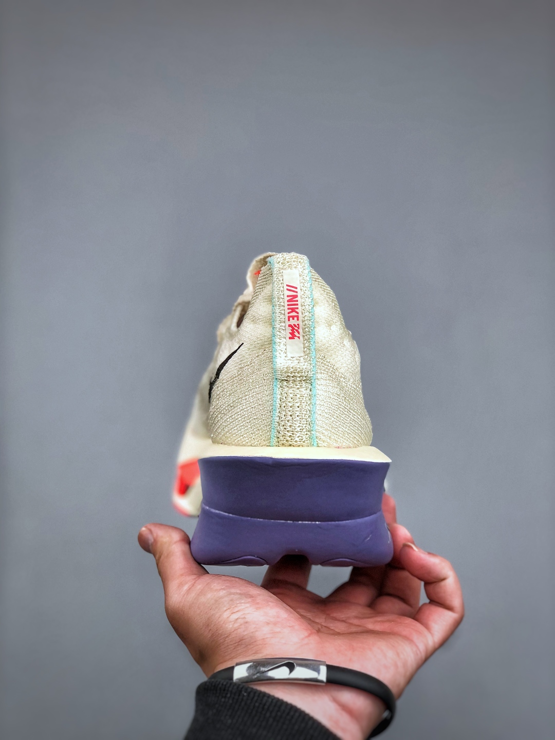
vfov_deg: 33.8
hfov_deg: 25.7
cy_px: 370
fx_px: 1219
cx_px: 278
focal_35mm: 57
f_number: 2.8
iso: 32
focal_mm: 6.6
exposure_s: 1/100
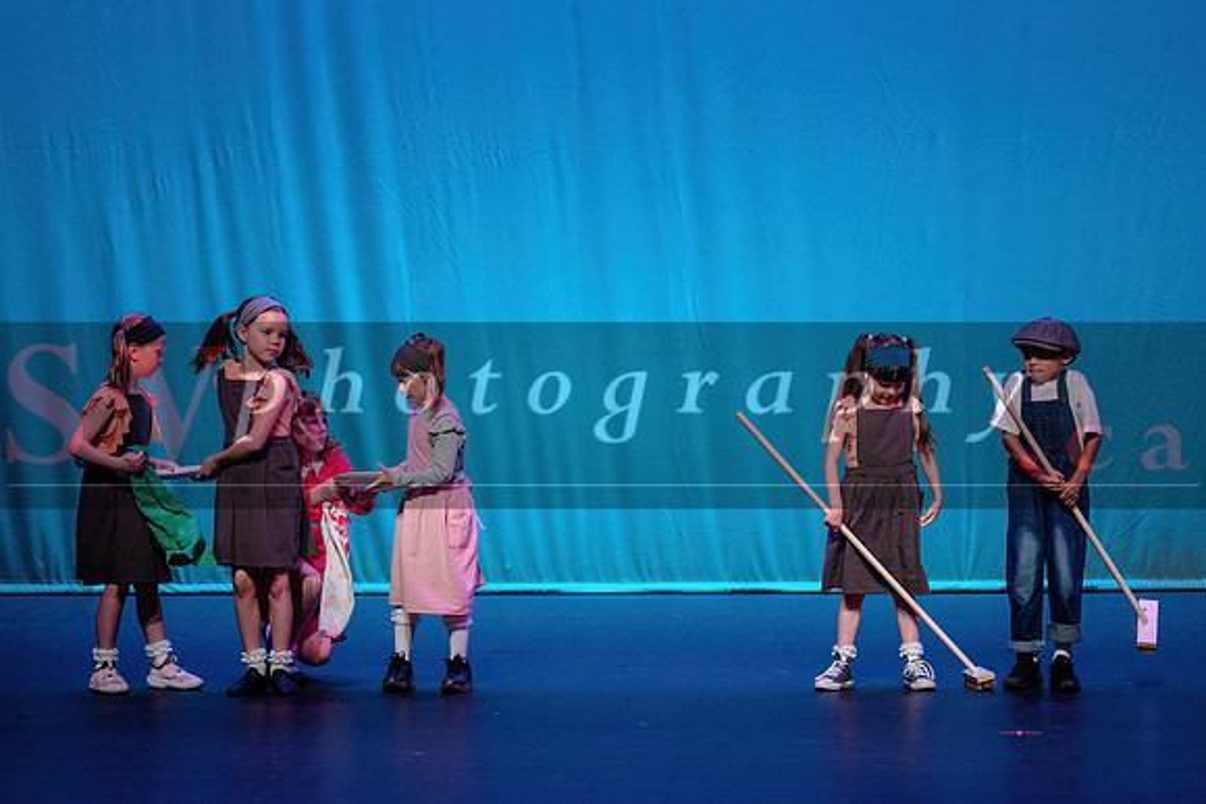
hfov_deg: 11.6
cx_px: 603
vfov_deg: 7.8
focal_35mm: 177
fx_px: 5932
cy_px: 359
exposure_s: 1/500
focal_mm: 160
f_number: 2.8
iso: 1250
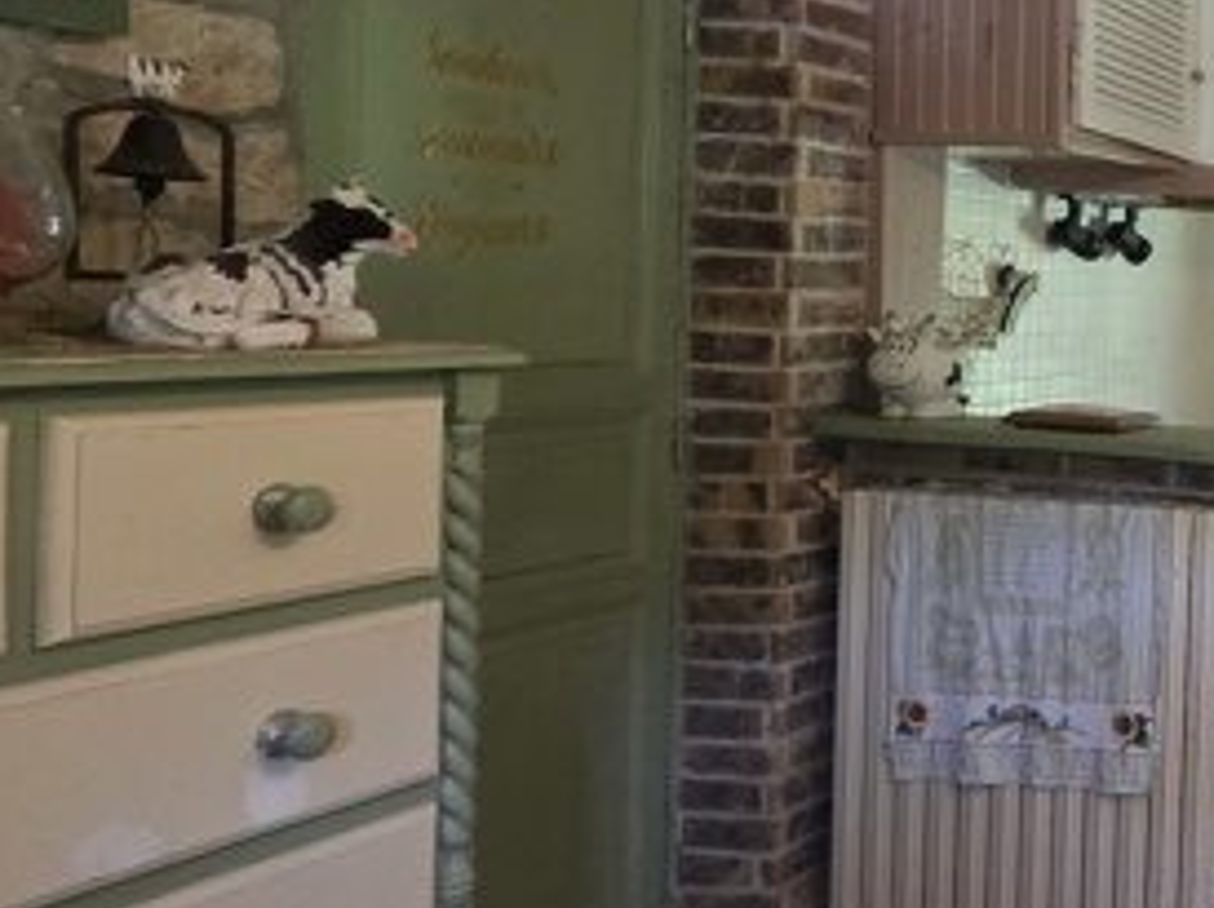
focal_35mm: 38
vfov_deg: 37.5
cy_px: 354
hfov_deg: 32.0
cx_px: 1693
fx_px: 1332
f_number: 2.2
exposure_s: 1/50
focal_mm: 2.2
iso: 500
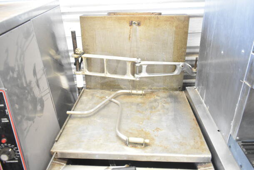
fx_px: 191
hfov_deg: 67.4
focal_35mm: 27
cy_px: 85
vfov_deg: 48.0
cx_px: 127
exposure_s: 1/30
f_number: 3.5
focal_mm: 18
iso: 2500
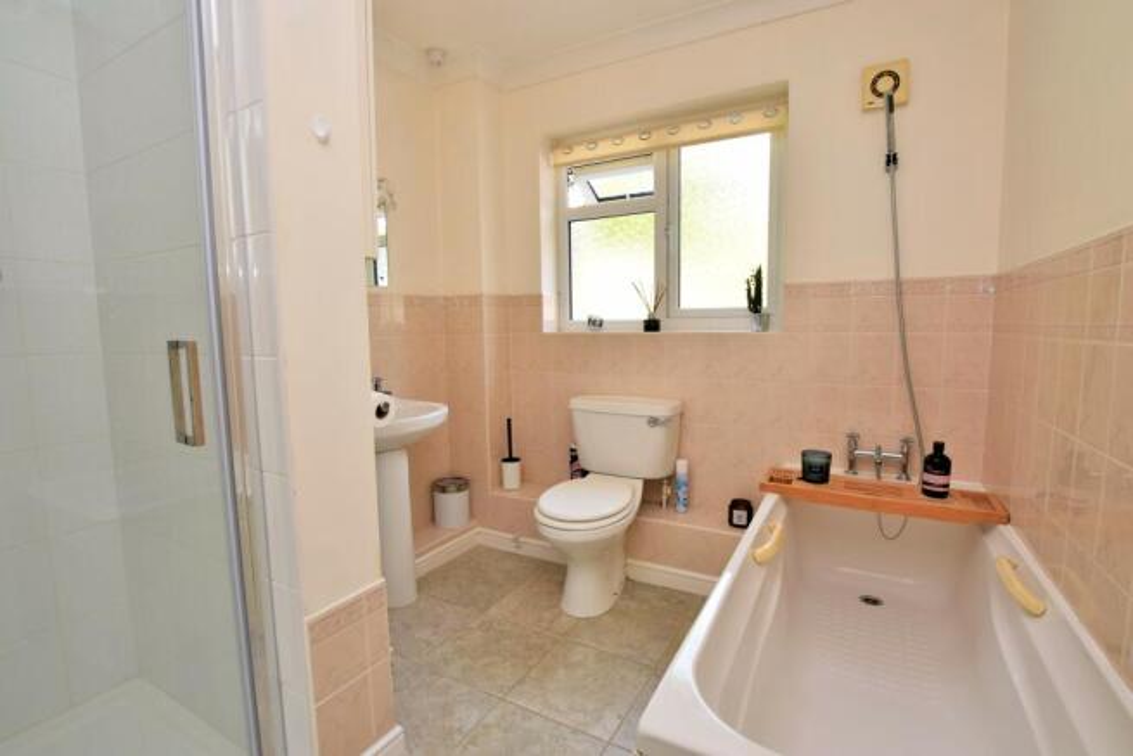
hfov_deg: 100.4
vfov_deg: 77.4
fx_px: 472
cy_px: 378
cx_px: 566
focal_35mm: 15
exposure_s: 1/60
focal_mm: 10
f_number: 5.6
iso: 400
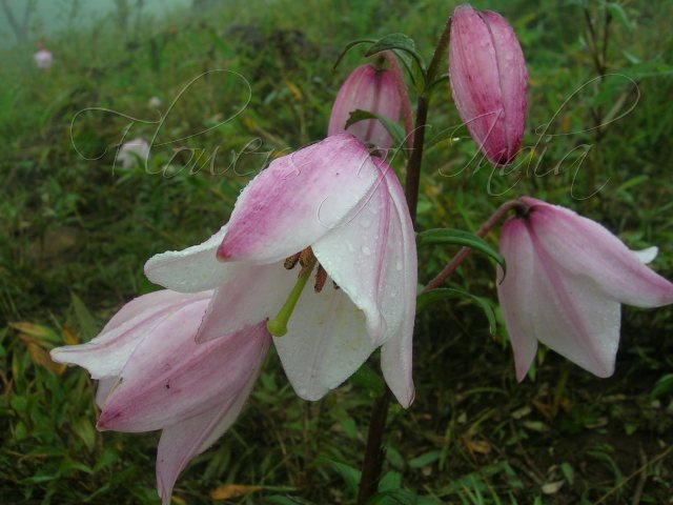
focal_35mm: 35
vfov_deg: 40.7
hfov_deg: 52.6
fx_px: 680
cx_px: 336
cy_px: 252
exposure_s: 1/339
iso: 50
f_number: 4.8
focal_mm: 5.4
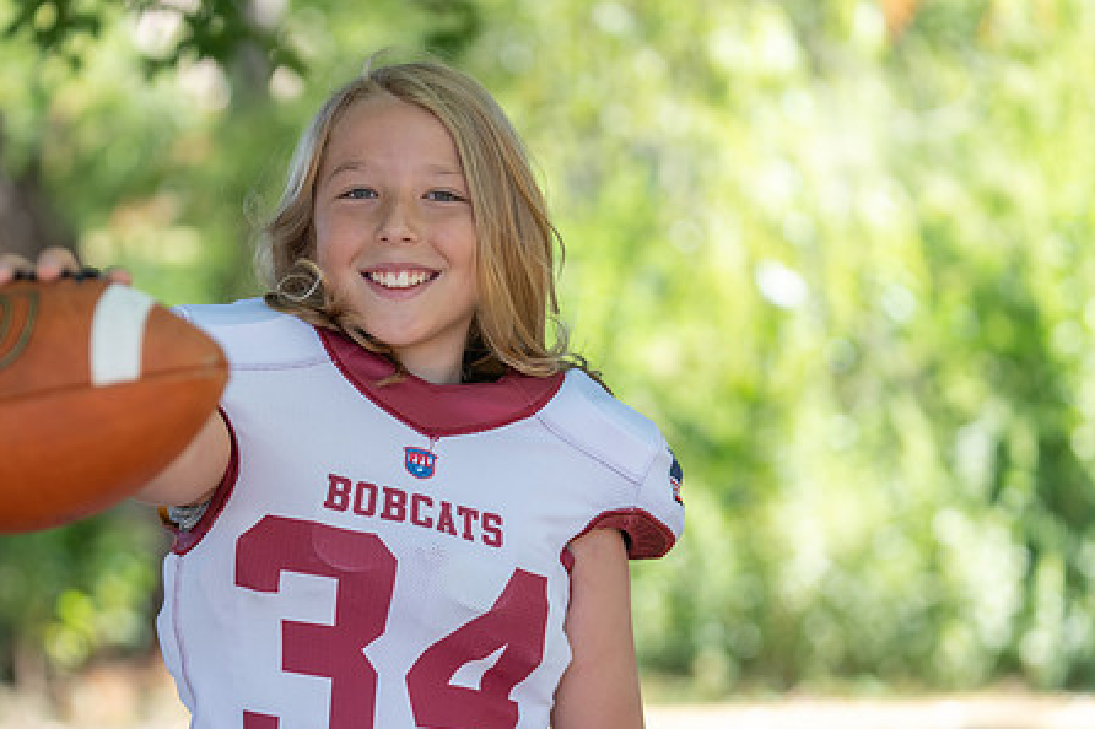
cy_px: 426
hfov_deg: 18.9
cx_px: 395
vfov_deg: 12.7
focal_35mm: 108
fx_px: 3284
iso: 200
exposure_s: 1/320
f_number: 2.8
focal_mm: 83
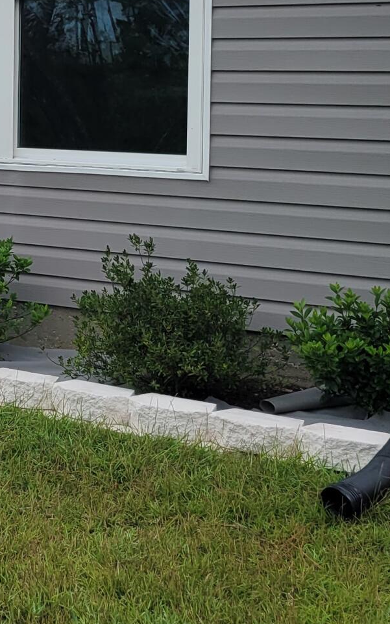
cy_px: 69
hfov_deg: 13.6
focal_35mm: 86
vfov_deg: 23.5
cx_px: -321
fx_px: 1462
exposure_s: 1/2321
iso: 40
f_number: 1.8
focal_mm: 5.4
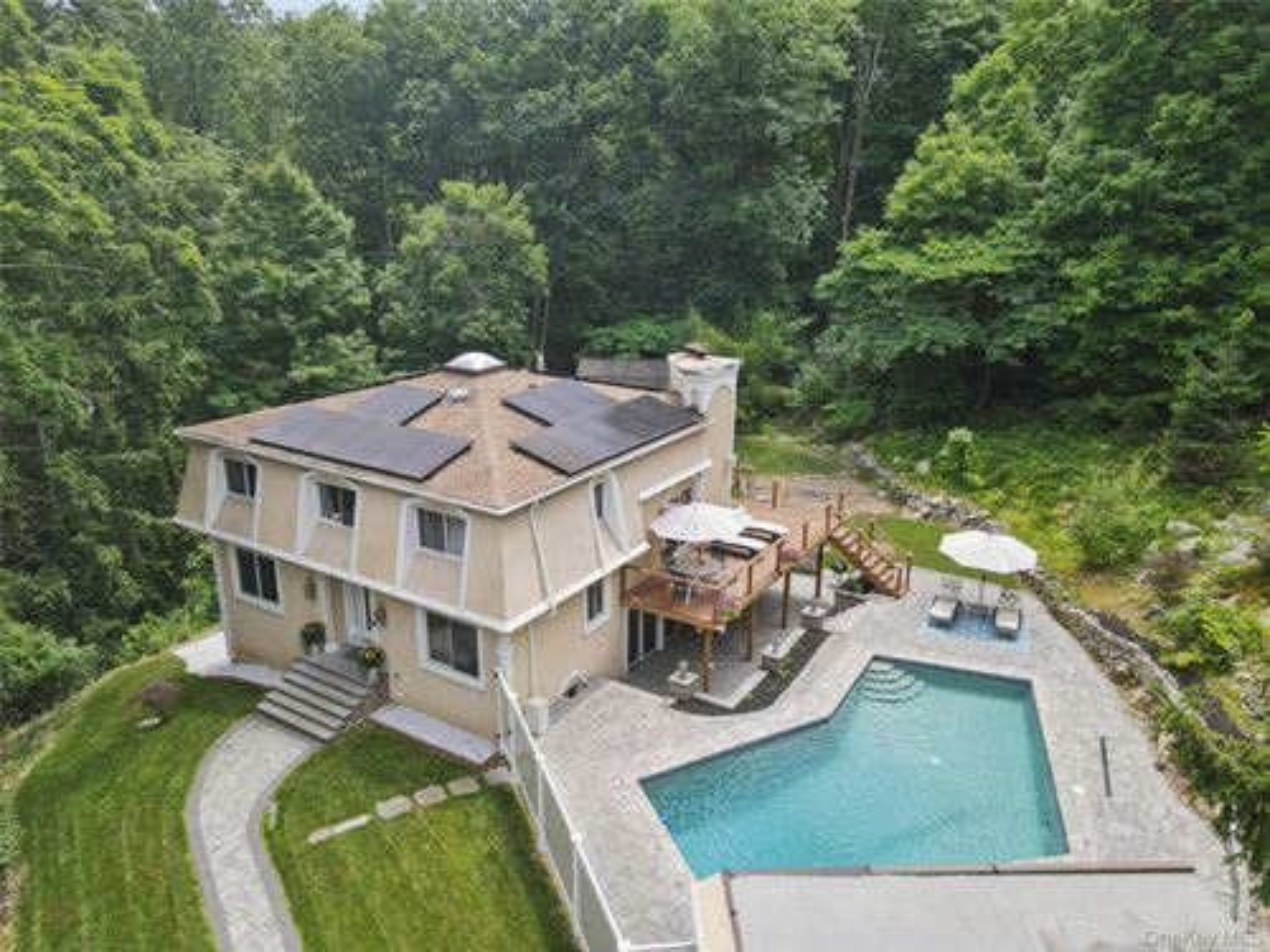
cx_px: 635
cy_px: 476
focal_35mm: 24
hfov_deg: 71.6
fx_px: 881
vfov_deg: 56.8
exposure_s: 1/250
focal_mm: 4.5
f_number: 2.8
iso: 110
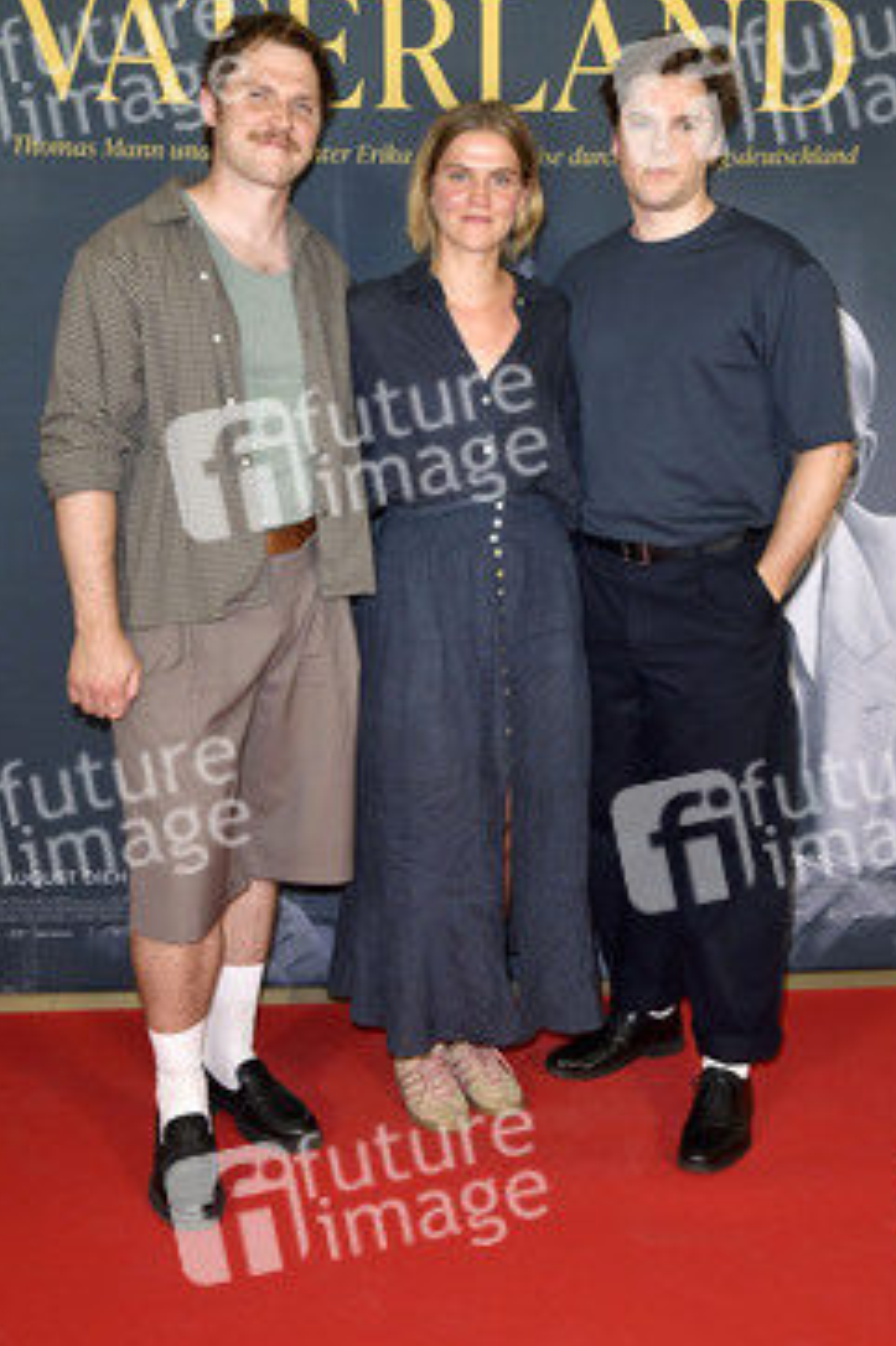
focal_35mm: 42
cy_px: 640
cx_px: 465
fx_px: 1569
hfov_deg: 31.9
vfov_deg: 46.4
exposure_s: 1/250
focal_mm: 38
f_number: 7.1
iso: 640
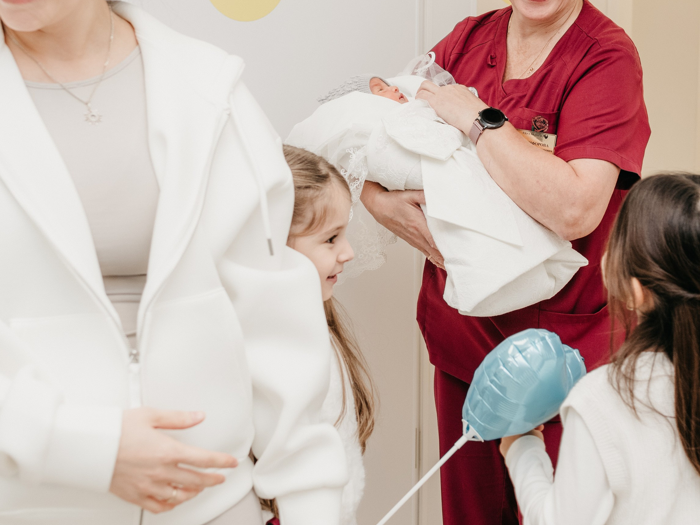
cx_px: 434
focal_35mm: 60
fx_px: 1213
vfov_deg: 24.4
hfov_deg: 32.0
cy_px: 197
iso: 500
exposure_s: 1/160
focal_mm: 35
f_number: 4
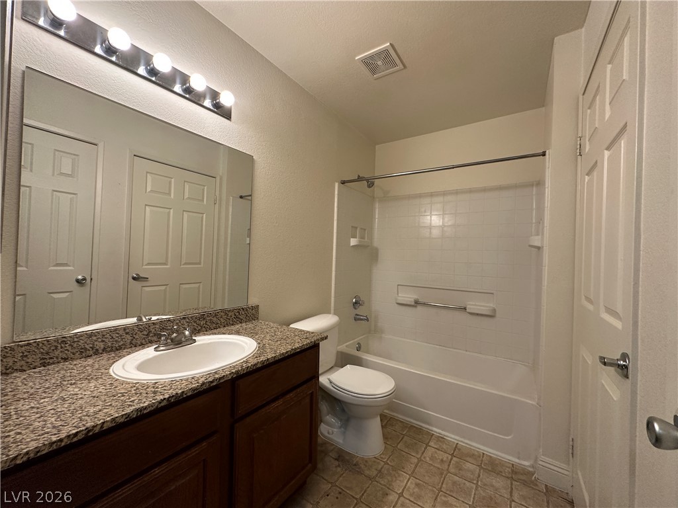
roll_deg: -1.6
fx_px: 274
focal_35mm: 14
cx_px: 339
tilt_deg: +0.4
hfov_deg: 102.1
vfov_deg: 85.7
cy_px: 254
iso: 200
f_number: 2.2
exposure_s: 1/120
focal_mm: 2.22
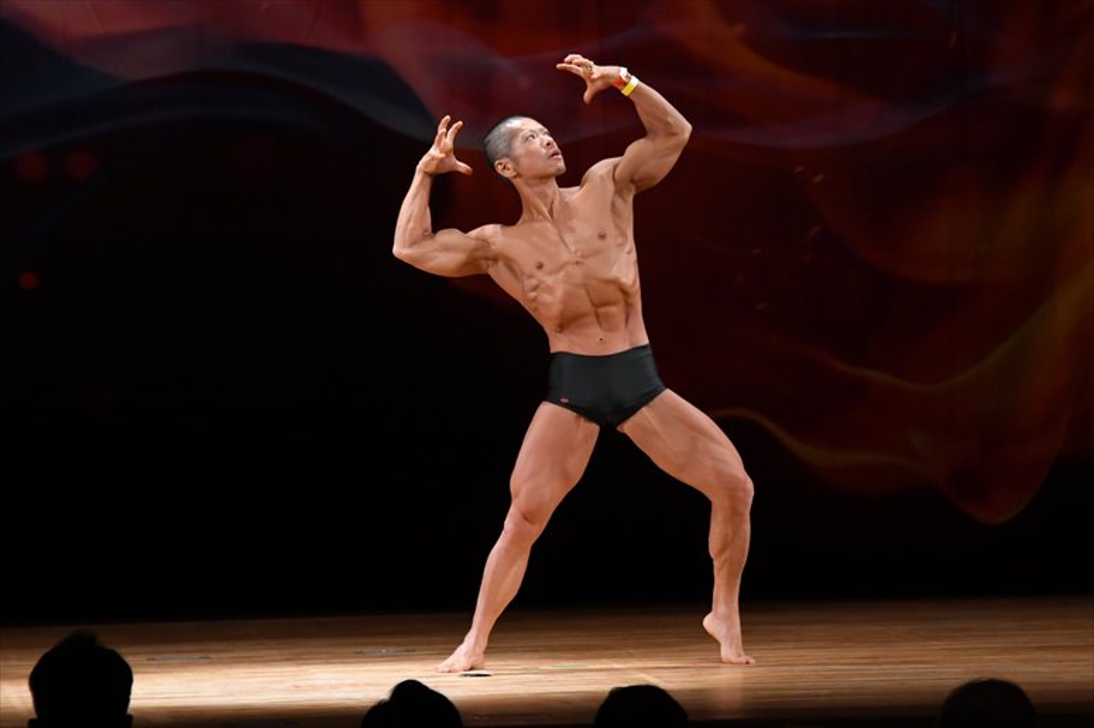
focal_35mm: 255
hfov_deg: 8.1
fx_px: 7745
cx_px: 547
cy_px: 364
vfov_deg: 5.4
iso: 3200
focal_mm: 170
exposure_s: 1/400
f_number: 5.6
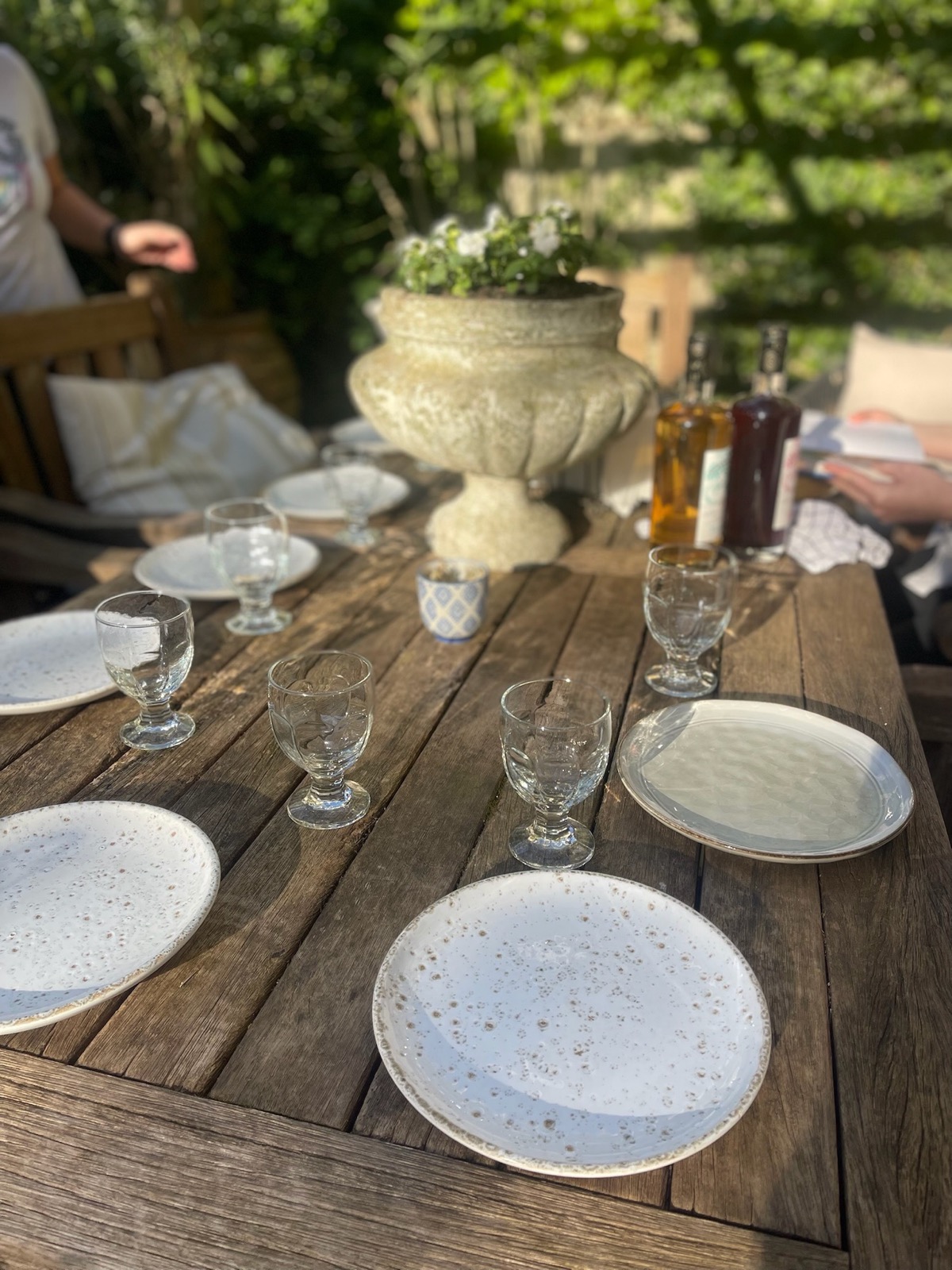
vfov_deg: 67.3
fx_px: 953
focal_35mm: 26
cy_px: 635
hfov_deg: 53.1
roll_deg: -1.5
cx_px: 476
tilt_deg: -24.8
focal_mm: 5.1
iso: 50
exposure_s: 1/1553
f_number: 1.6
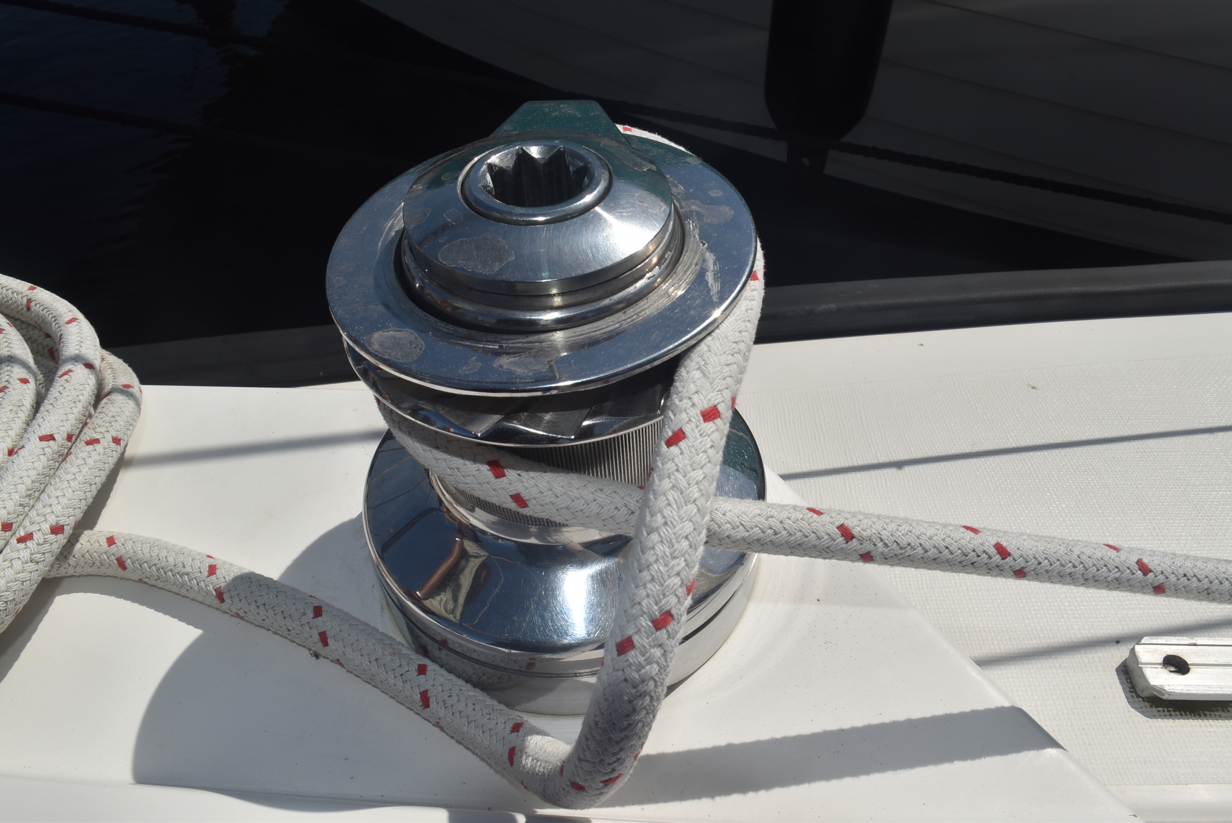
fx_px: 925
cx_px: 616
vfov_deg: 48.0
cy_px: 412
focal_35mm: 27
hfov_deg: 67.3
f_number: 16
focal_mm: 18
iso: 100
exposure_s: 1/200
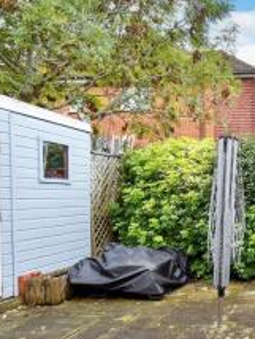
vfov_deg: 56.4
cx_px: 296
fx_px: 314
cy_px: 199
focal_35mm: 32
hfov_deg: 35.9
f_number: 8
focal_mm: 10
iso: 320
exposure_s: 1/160
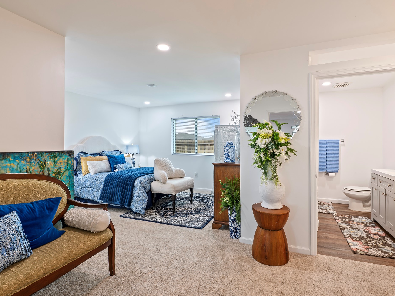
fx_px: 205
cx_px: 206
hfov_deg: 87.7
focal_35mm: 18
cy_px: 145
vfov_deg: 71.6
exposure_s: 1/2.5
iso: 125
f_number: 6.3
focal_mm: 16
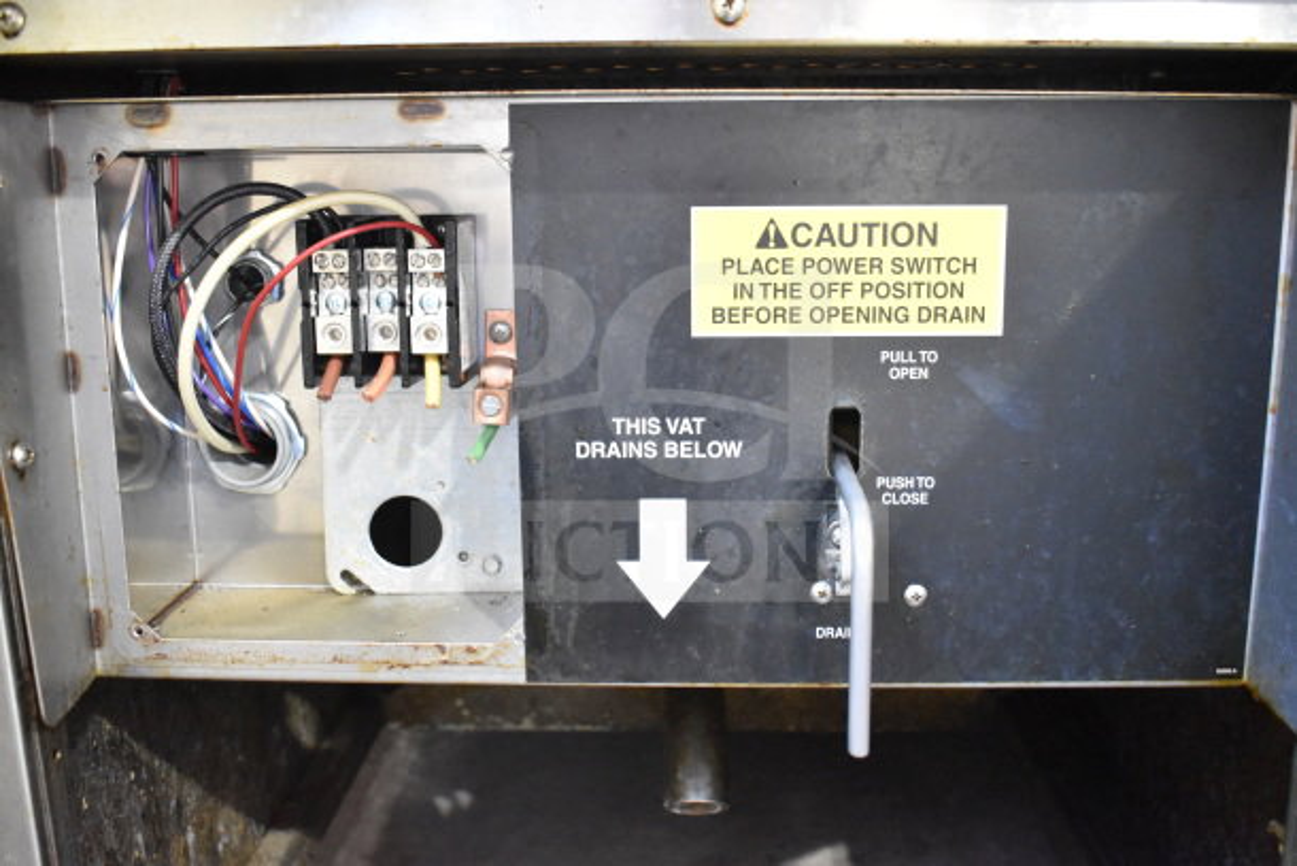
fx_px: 1297
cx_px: 648
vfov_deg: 36.9
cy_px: 433
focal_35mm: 36
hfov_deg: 53.1
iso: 6400
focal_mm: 24
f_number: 3.8
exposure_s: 1/50
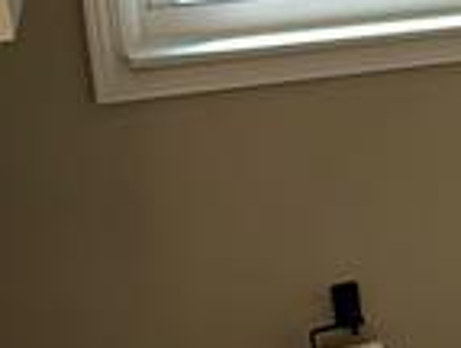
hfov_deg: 18.6
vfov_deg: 14.8
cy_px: 129
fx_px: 1335
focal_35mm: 100
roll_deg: +3.3
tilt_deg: -14.3
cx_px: 542
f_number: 2.2
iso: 100
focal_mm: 2.22
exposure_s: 1/120
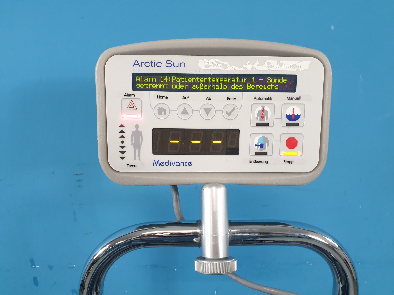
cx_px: 197
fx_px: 296
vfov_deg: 53.1
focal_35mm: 26
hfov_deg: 67.3
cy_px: 148
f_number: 2.4
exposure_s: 1/50
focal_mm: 4.3
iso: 400
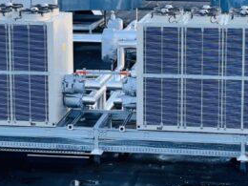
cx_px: 152
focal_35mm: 98
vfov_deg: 14.9
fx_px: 702
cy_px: 22
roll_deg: +0.4
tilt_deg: -9.3
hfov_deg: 20.0
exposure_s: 1/951
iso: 50
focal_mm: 5.1
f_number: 1.6
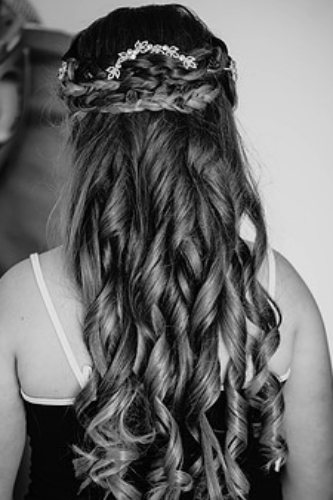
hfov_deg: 9.8
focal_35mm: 140
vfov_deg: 14.7
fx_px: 1944
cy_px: 266
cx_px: 173
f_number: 3
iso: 400
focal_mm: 105
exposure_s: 1/250
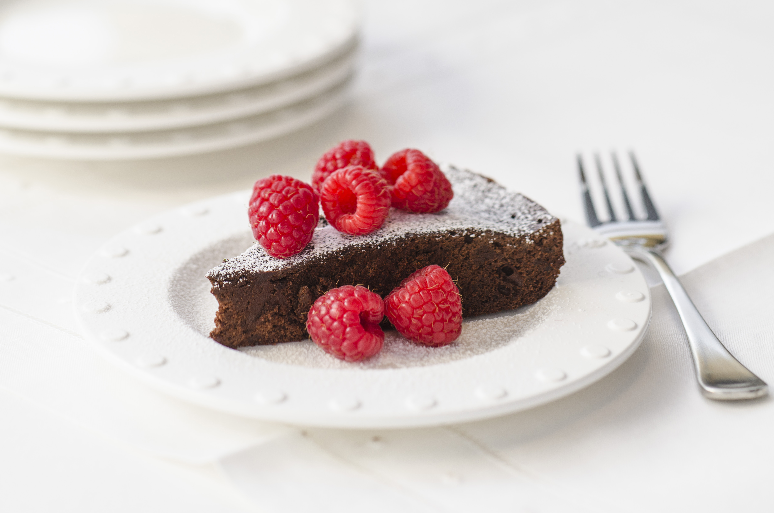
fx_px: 2736
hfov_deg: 16.1
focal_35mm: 128
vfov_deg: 10.7
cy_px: 256
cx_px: 387
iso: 160
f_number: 6.3
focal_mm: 85
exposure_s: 1/80
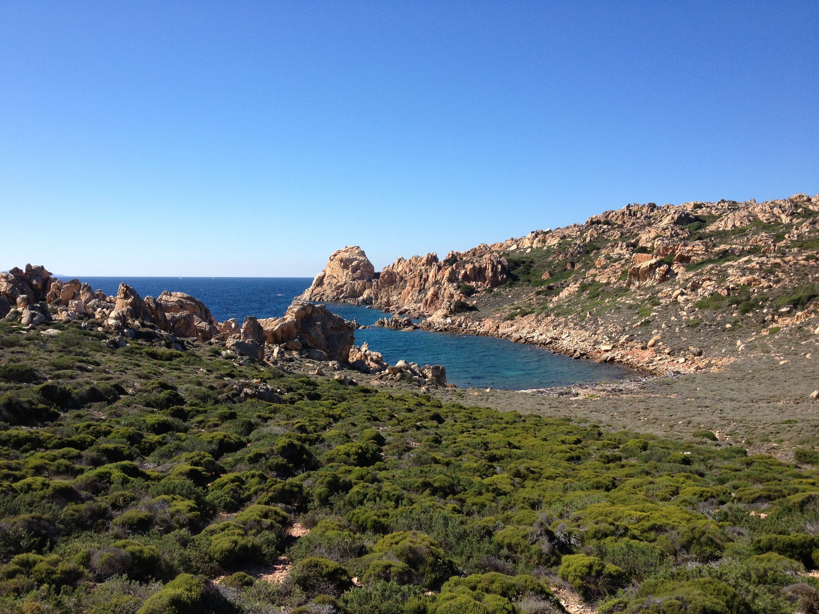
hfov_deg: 52.6
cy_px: 307
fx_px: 828
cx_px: 410
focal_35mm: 35
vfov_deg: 40.7
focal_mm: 4.28
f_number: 2.4
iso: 64
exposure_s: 1/1493
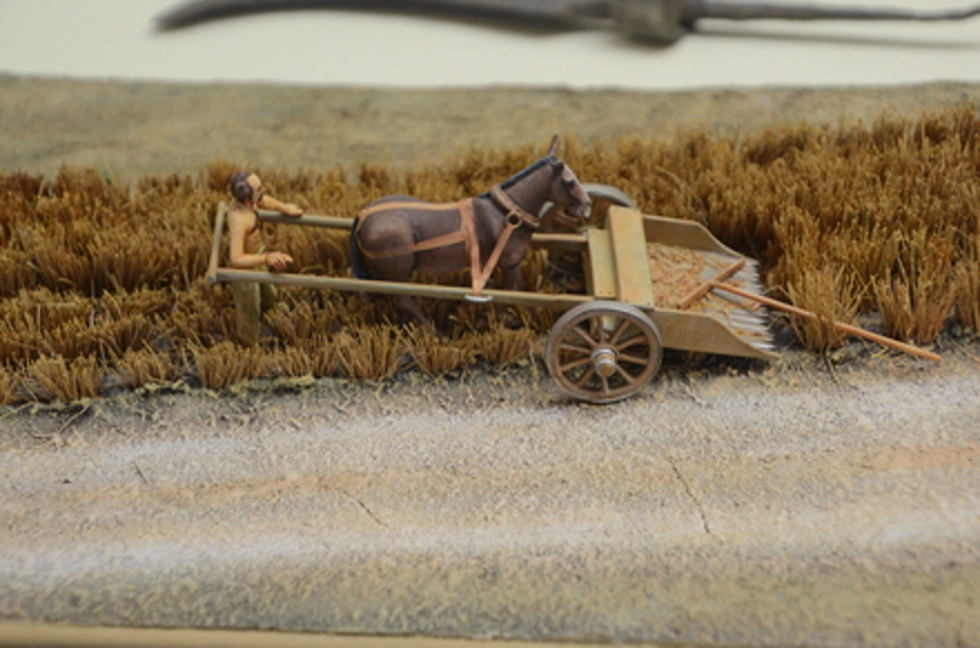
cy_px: 324
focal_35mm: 87
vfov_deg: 15.6
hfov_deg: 23.4
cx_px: 490
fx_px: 2362
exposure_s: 1/60
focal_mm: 58
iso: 1000
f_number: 5
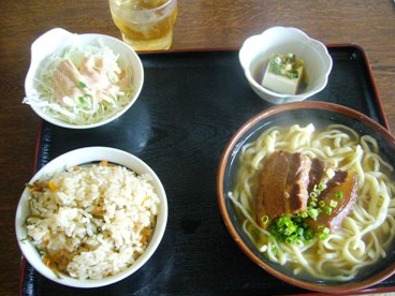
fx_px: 434
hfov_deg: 48.9
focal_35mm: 38
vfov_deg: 37.7
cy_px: 154
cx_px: 209
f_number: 2.8
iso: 200
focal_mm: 5.8
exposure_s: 1/8
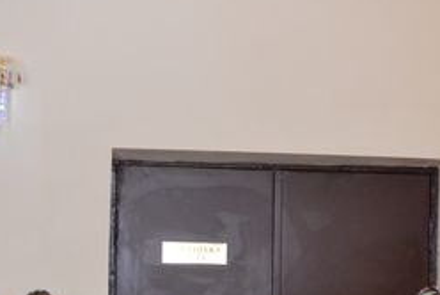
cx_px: 243
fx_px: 1419
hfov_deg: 17.6
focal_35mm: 116
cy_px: 302
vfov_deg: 11.7
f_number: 4.8
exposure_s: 1/60
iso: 2500
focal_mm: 32
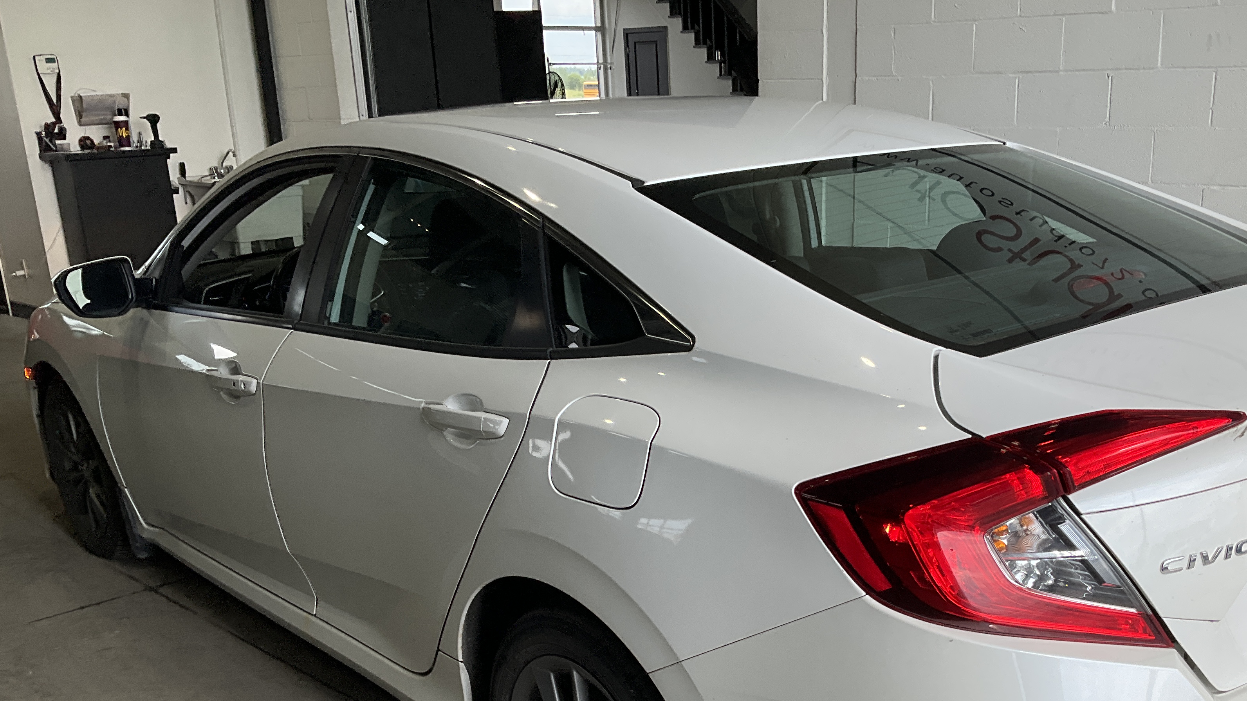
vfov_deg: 29.0
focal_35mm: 40
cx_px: 749
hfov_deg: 50.2
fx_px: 1323
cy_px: 559
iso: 25
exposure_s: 1/422
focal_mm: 3
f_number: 1.8
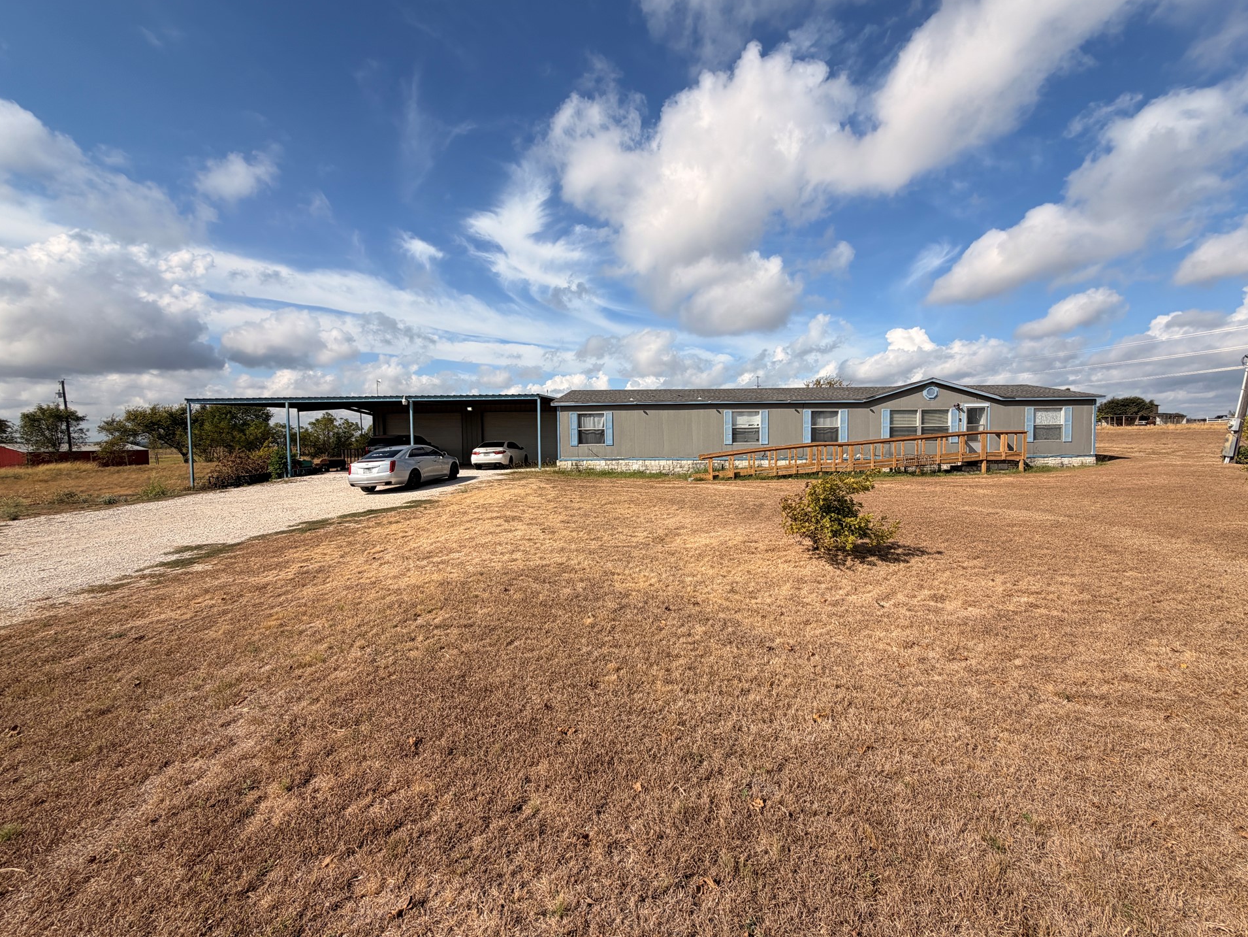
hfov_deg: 98.1
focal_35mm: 15
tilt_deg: -3.3
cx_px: 654
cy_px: 465
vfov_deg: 81.8
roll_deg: +0.2
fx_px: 541
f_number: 2.2
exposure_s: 1/1368
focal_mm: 2.22
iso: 20
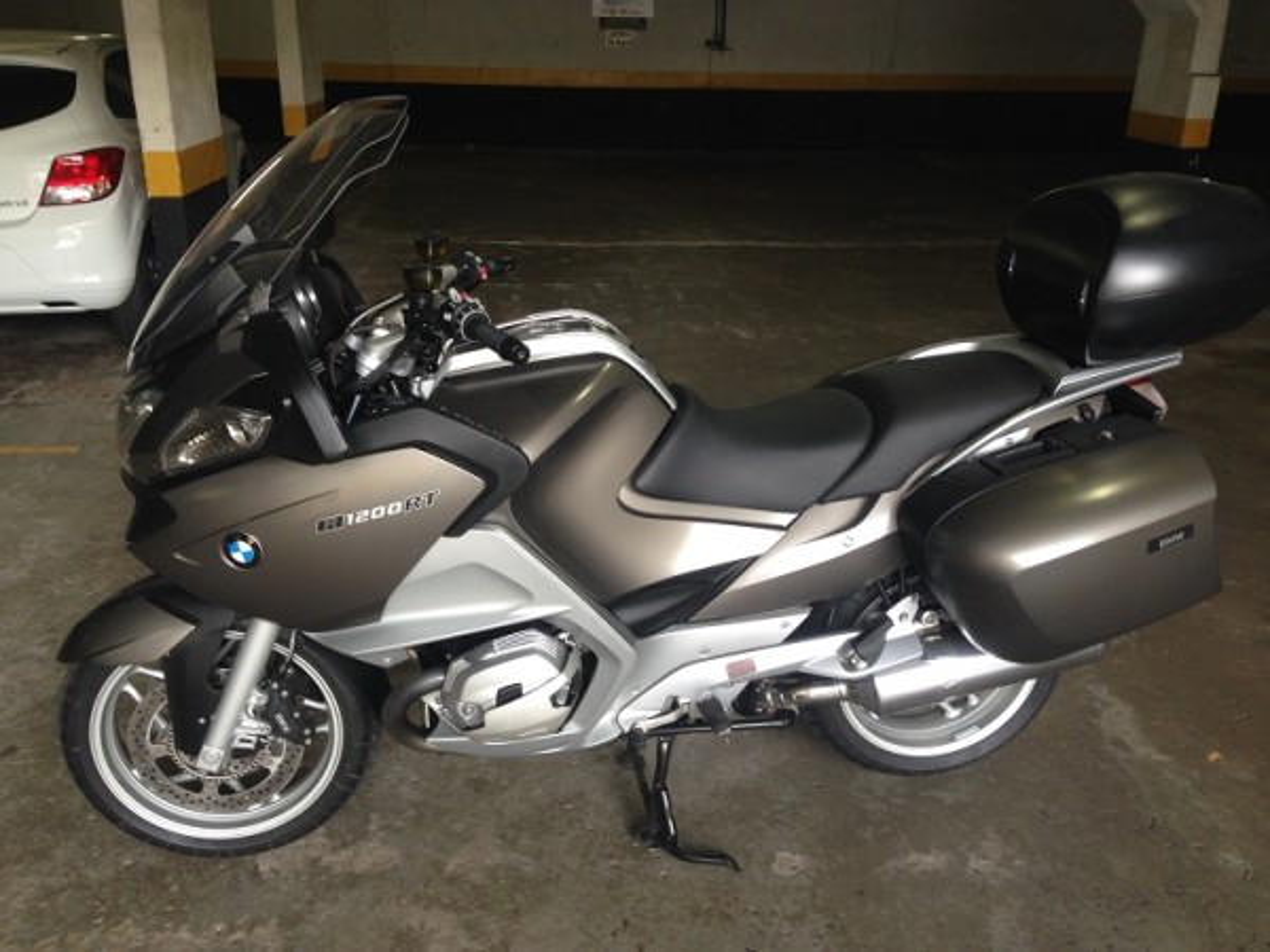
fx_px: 1211
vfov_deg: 42.9
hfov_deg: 55.4
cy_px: 476
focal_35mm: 33
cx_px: 635
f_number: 2.4
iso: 80
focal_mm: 4.12
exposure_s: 1/20
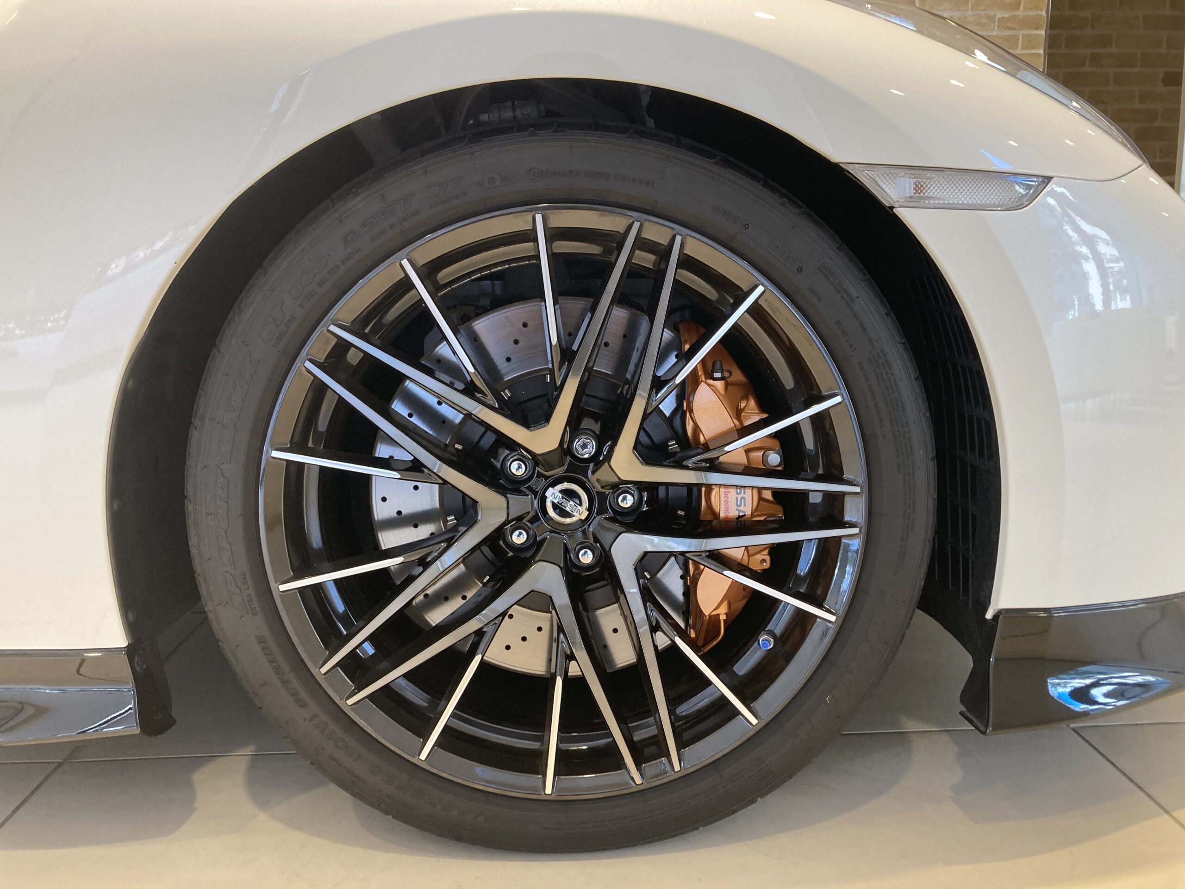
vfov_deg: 49.7
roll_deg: +0.3
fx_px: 959
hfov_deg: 63.4
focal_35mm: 28
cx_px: 592
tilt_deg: -10.5
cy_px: 444
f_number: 1.8
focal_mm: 3.99
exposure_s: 1/60
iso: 100
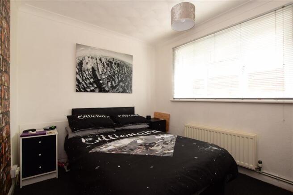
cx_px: 146
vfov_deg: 77.3
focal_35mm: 15
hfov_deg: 100.4
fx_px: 122
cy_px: 98
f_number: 8
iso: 400
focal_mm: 10
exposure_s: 1/1.3
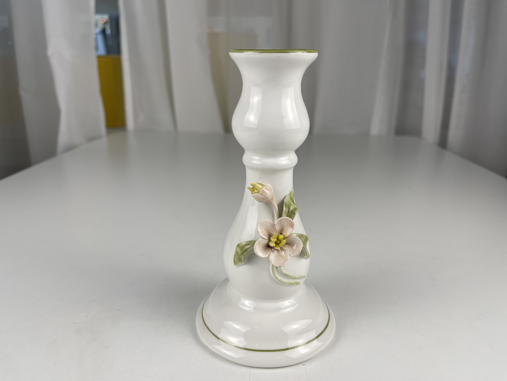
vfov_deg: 54.9
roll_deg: -1.0
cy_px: 190
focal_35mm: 25
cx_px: 254
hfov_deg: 69.4
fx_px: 366
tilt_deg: -18.8
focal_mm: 5.1
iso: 32
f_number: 1.6
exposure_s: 1/262
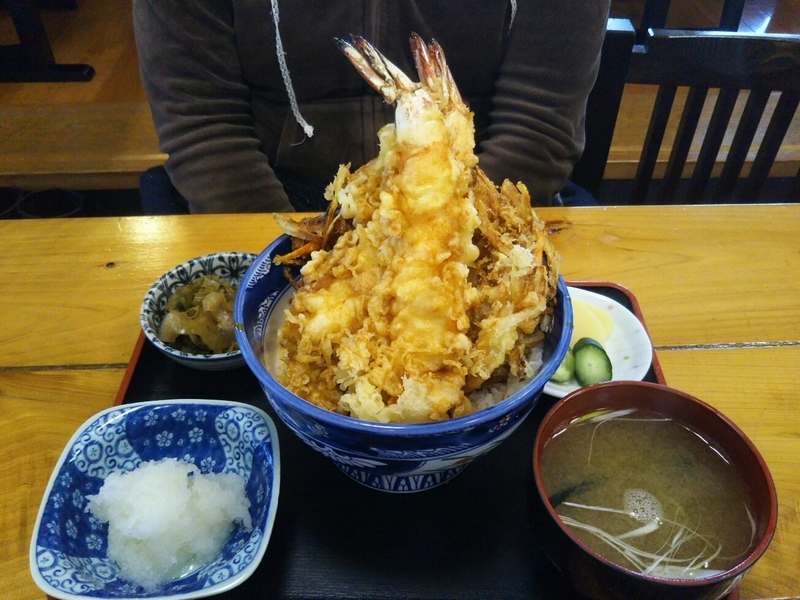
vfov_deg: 46.8
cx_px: 400
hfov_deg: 60.0
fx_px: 693
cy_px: 300
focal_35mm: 30
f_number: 2.2
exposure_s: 1/60
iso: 250
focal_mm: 4
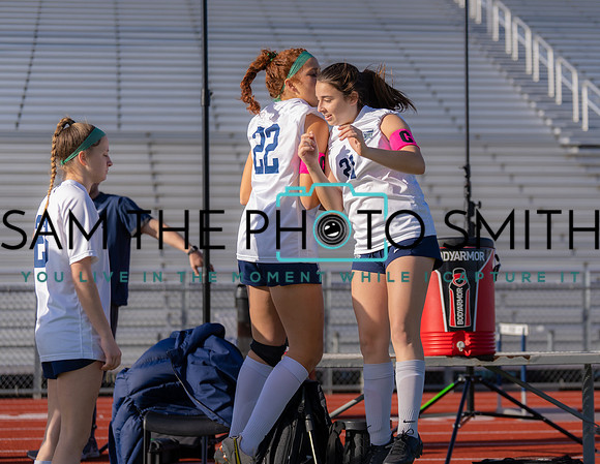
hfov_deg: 20.5
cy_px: 230
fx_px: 1656
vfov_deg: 16.0
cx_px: 351
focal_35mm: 94
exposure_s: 1/3200
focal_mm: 85
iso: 200
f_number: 2.8
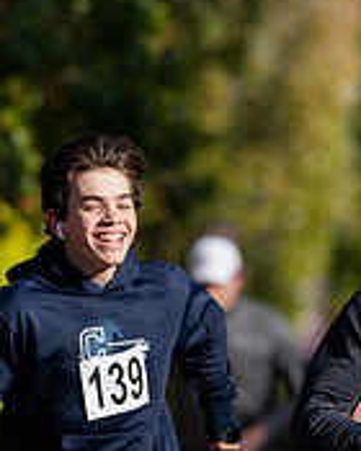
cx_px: 459
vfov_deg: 2.1
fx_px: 12434
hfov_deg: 1.7
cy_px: 378
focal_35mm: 931
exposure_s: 1/800
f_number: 5
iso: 200
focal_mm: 300
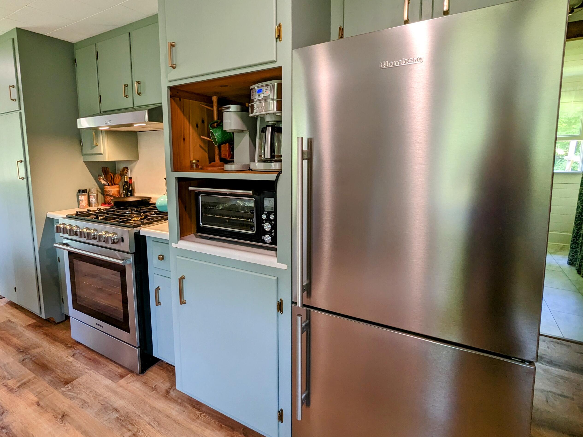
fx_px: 320
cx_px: 246
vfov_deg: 68.5
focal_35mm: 19
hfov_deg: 84.0
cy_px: 196
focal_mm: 2.35
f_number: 2.2
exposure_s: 1/40
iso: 139
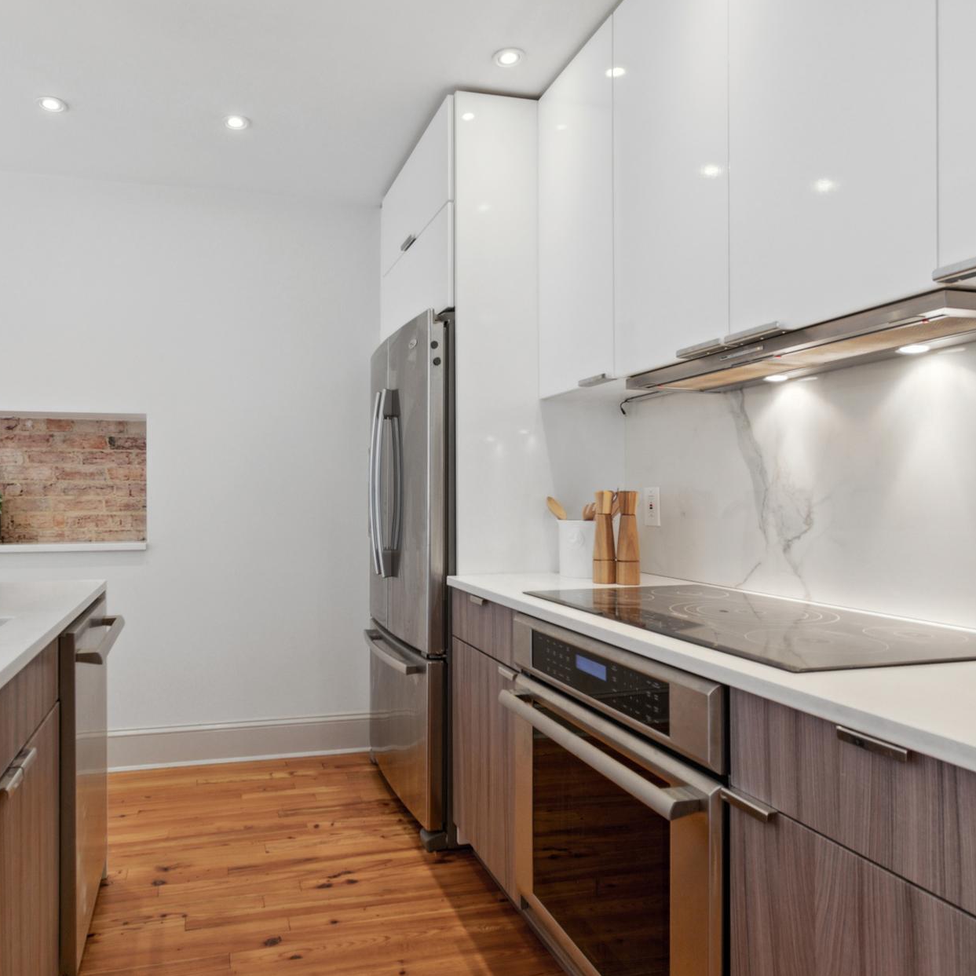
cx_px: 366
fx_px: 670
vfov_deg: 72.1
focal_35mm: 21
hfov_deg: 71.0
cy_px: 515
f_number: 8
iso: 200
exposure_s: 1/8
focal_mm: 10
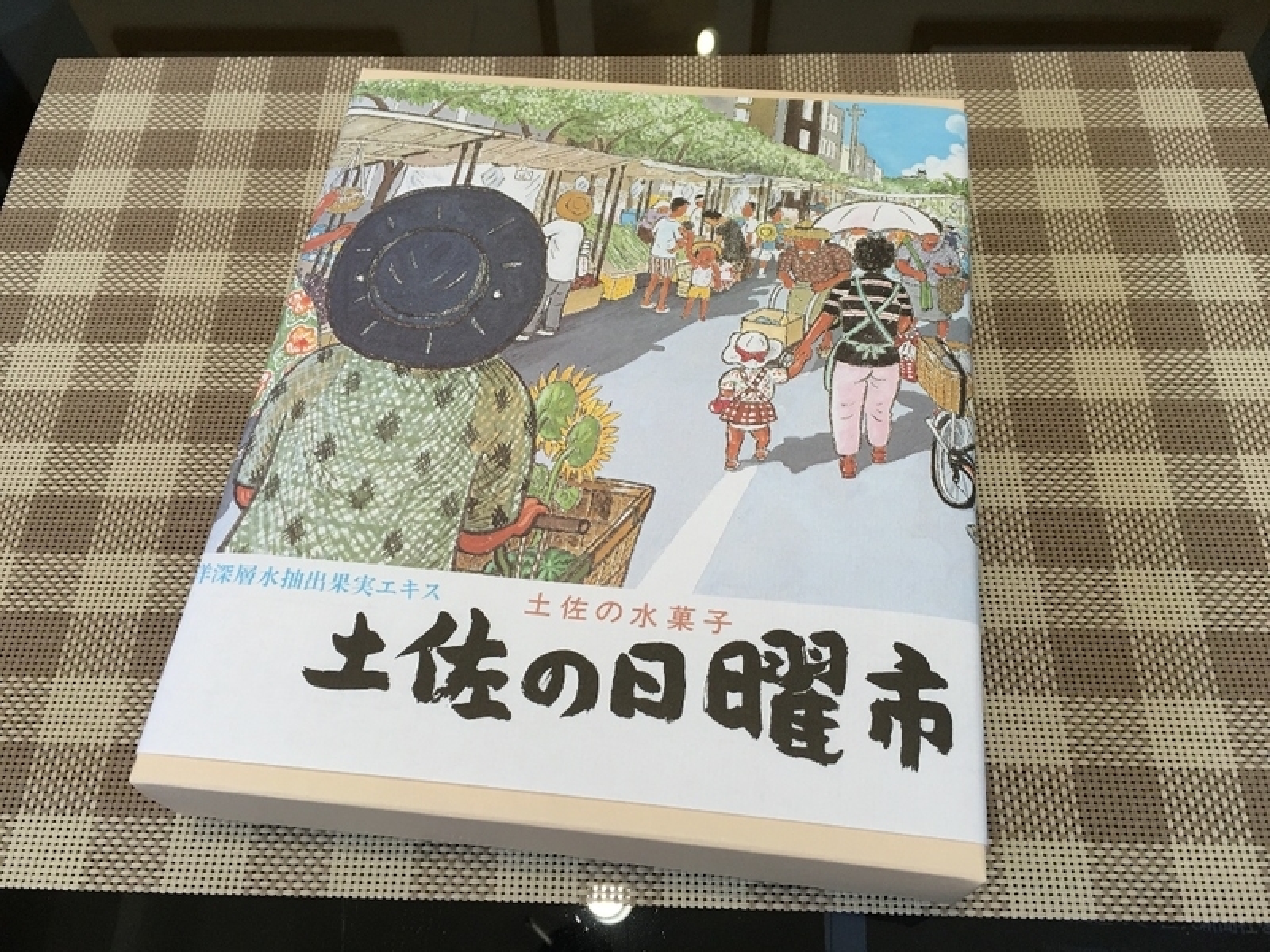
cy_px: 476
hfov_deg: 61.7
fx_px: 1064
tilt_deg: -62.6
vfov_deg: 48.2
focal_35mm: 29
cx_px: 635
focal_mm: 4.15
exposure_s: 1/15
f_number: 2.2
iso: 40
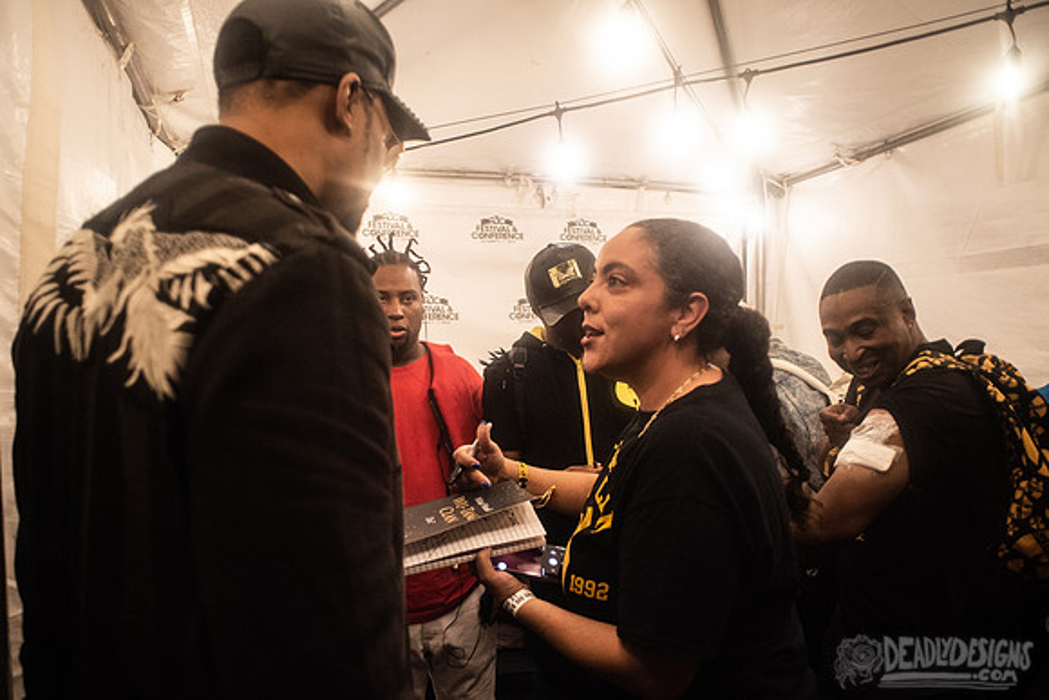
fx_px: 662
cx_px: 508
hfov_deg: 76.7
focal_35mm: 23
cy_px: 398
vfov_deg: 55.5
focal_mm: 20
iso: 2000
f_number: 3.5
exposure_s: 1/160
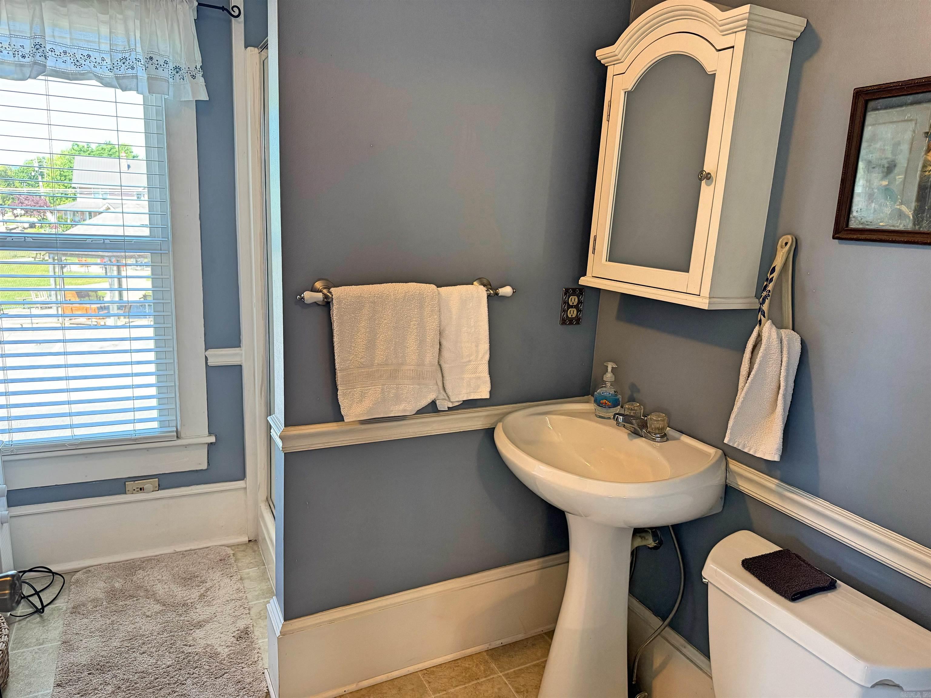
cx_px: 466
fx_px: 645
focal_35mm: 24
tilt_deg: -12.9
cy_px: 349
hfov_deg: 71.6
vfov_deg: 56.8
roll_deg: -3.1
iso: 400
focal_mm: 6.76
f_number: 1.78
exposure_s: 1/120
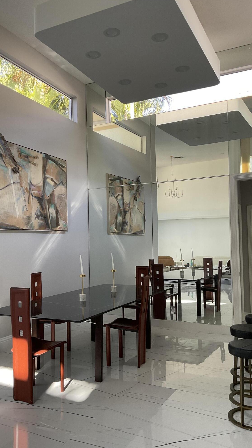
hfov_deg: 36.6
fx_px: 380
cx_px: 111
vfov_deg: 61.0
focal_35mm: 32
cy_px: 224
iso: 64
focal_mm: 3
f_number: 1.8
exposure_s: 1/122
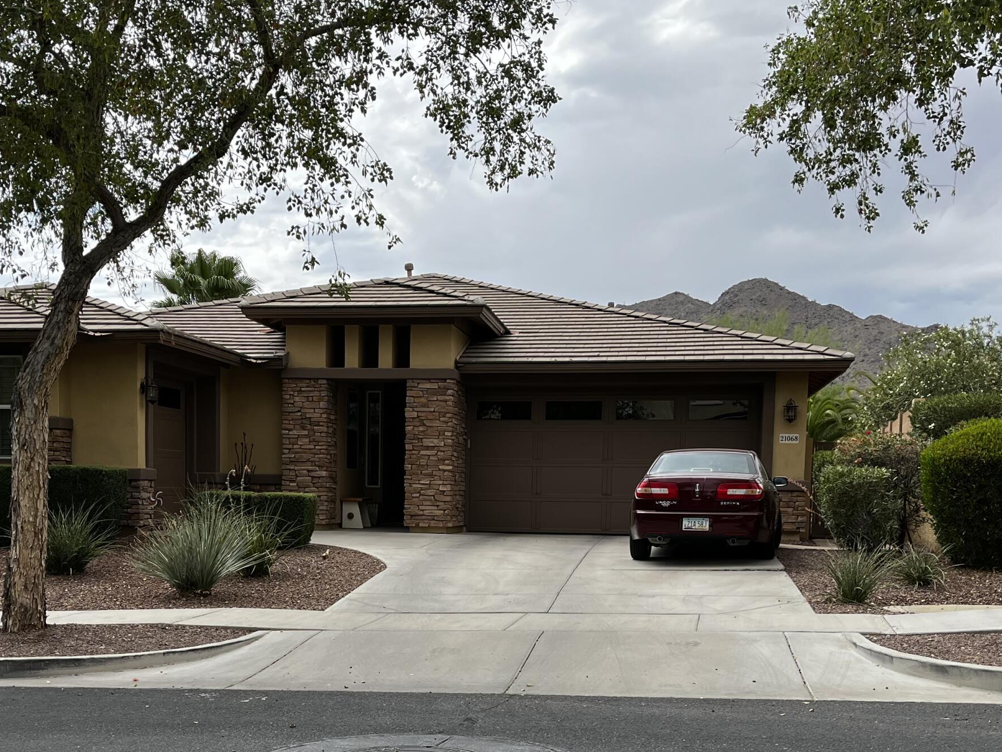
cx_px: 437
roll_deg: -0.2
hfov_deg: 42.9
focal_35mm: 44
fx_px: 1274
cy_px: 568
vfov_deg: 32.2
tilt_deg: -4.5
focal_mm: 5.1
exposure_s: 1/1862
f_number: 1.6
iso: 50
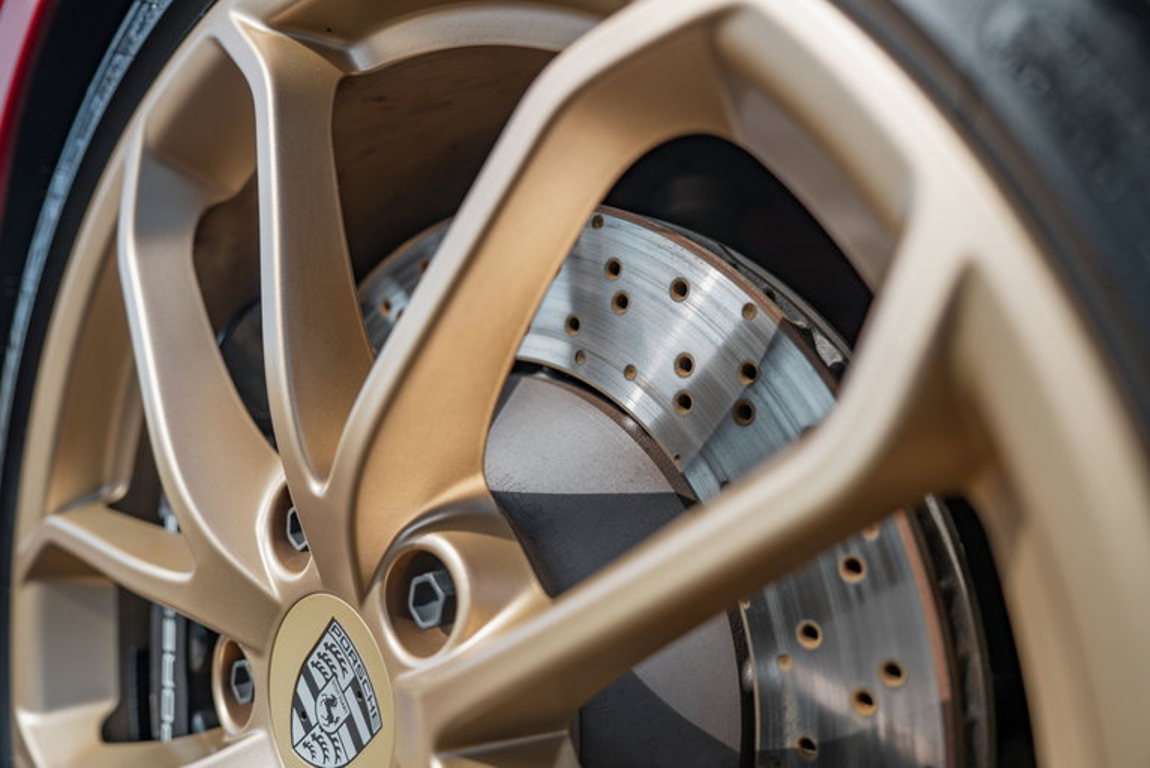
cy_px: 384
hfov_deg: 61.9
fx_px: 959
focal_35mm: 30
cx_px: 575
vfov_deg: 43.6
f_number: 2.8
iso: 100
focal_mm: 30
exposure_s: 1/500
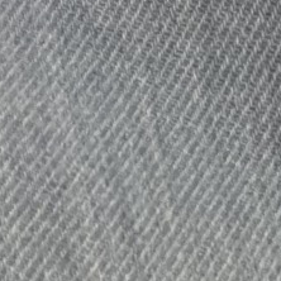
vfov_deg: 9.5
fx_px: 1534
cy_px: 644
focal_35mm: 167
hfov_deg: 10.4
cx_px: 33
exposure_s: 1/40
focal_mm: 2.71
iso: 250
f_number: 1.9
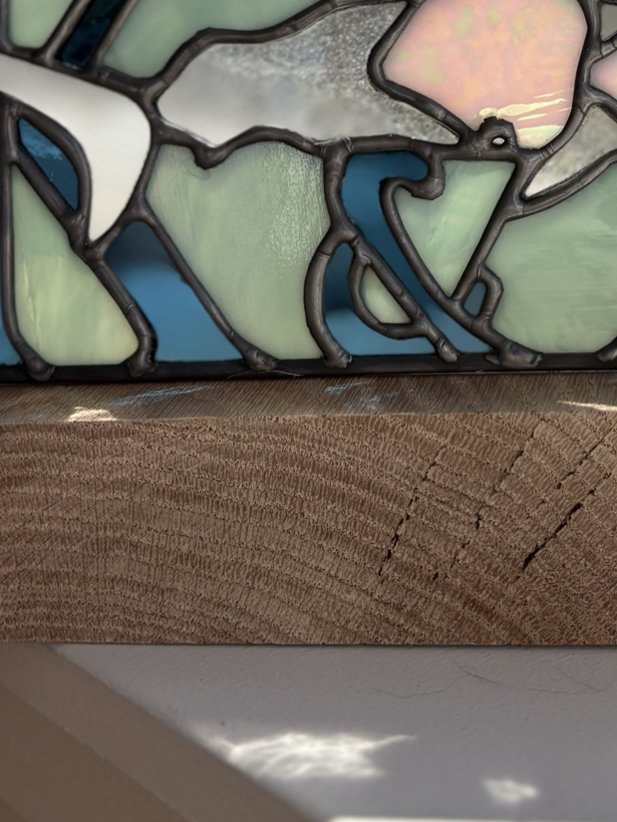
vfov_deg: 29.2
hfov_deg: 23.1
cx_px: 449
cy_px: 55
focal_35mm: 63
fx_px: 1497
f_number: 1.6
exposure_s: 1/1667
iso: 50
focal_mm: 5.96
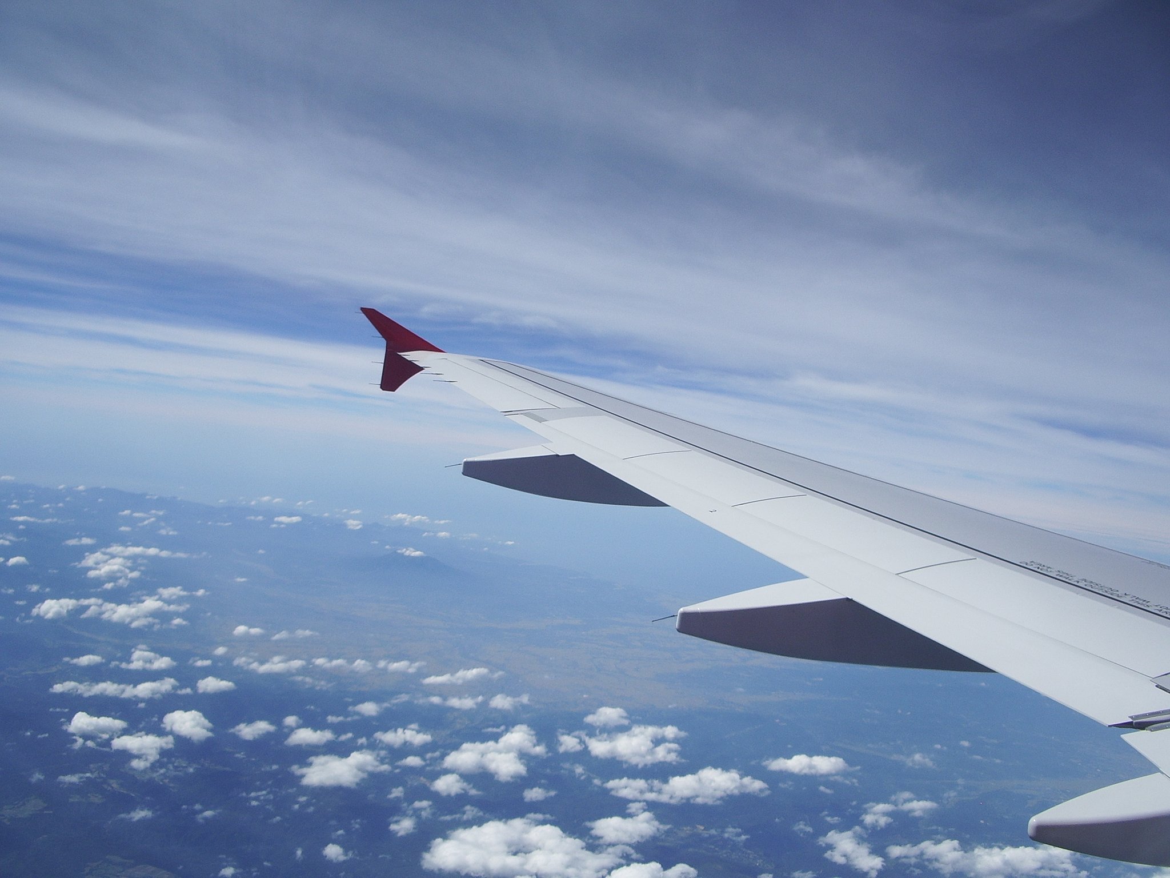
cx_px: 585
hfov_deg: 52.6
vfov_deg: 40.7
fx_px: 1183
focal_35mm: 35
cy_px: 439
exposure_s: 1/640
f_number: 4.3
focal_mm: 5.8
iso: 50
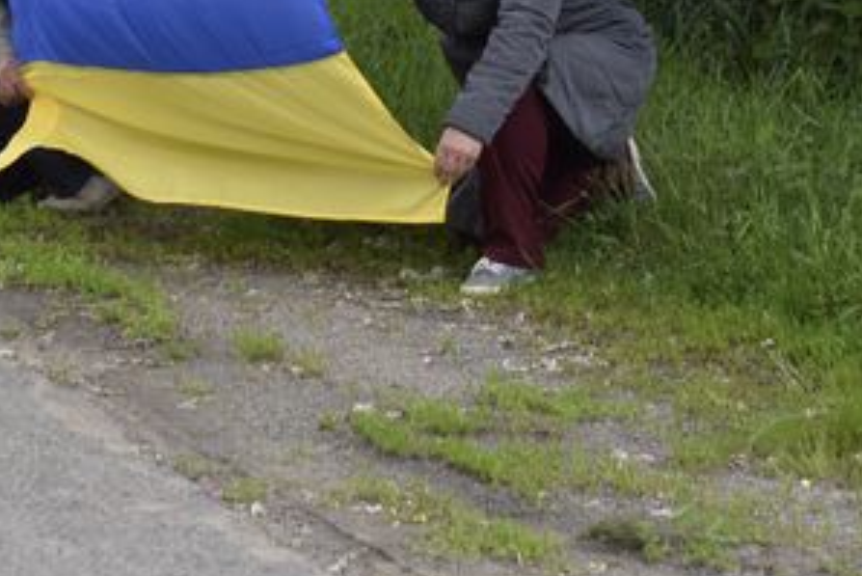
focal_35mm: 196
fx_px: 4695
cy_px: 45
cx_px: -38
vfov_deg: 7.0
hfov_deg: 10.4
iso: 400
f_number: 8
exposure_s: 1/250
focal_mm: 52
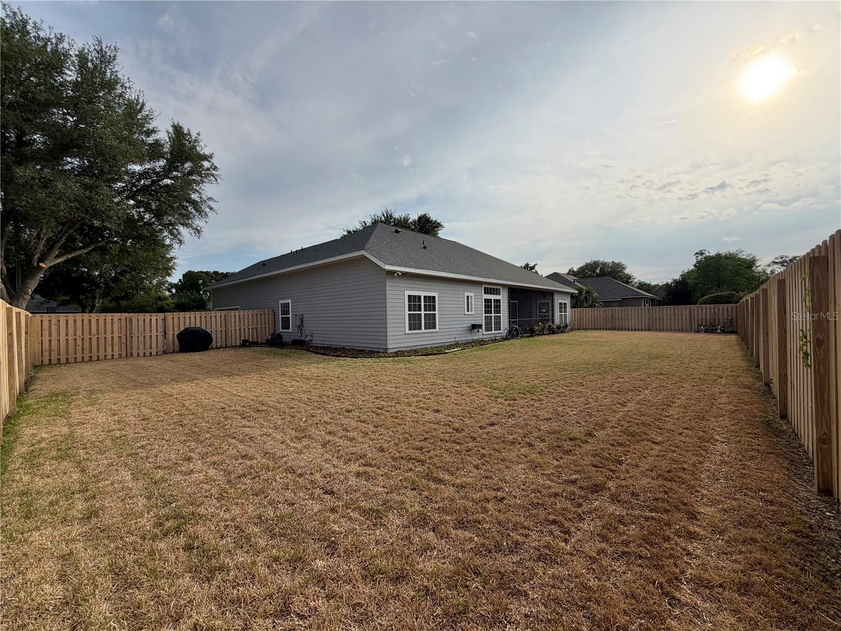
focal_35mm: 14
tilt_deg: +0.5
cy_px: 316
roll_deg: +1.8
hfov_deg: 102.1
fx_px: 340
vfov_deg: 85.7
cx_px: 420
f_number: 2.2
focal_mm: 2.22
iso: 20
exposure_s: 1/1211
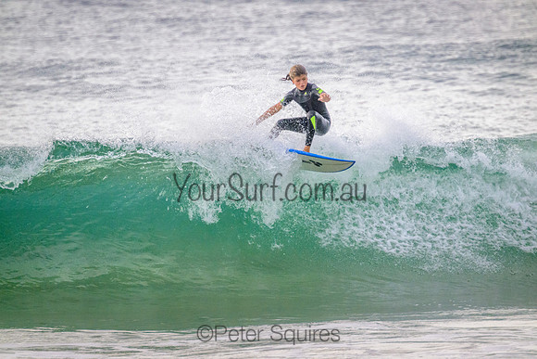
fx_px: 11936
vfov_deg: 1.7
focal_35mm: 800
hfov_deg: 2.6
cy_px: 180
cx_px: 268
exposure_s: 1/2000
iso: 4500
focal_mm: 800
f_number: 11
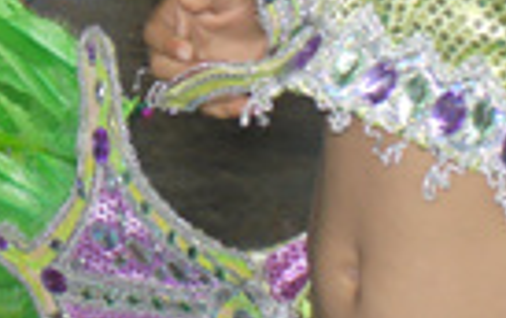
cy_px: -266
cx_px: -436
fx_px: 2596
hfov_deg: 10.4
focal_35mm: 188
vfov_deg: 6.8
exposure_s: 1/60
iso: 320
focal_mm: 19
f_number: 4.3
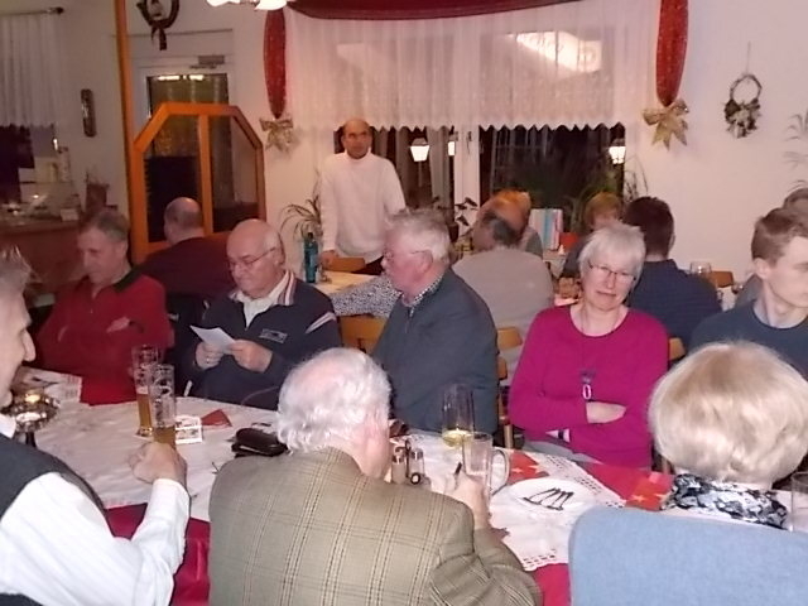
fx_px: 910
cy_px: 303
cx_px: 404
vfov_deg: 36.8
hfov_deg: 47.9
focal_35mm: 39
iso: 500
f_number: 3.9
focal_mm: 6.9
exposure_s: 1/30
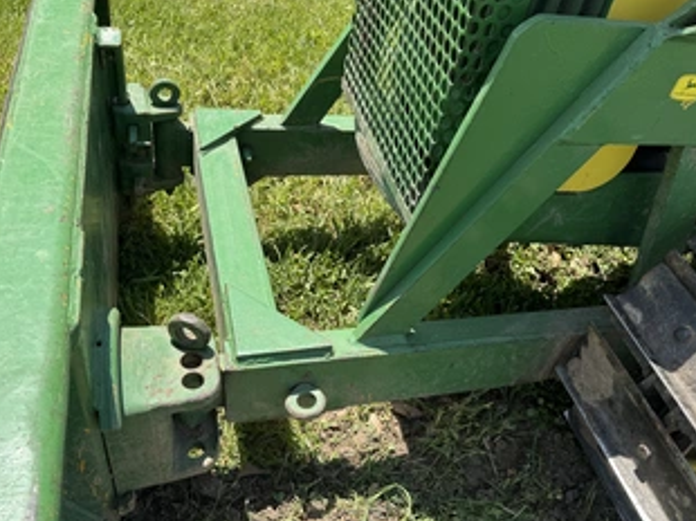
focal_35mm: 31
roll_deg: -16.1
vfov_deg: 45.3
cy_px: 299
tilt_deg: -42.4
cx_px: 359
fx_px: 623
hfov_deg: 58.4
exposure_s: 1/2105
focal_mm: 6.76
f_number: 1.78
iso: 80
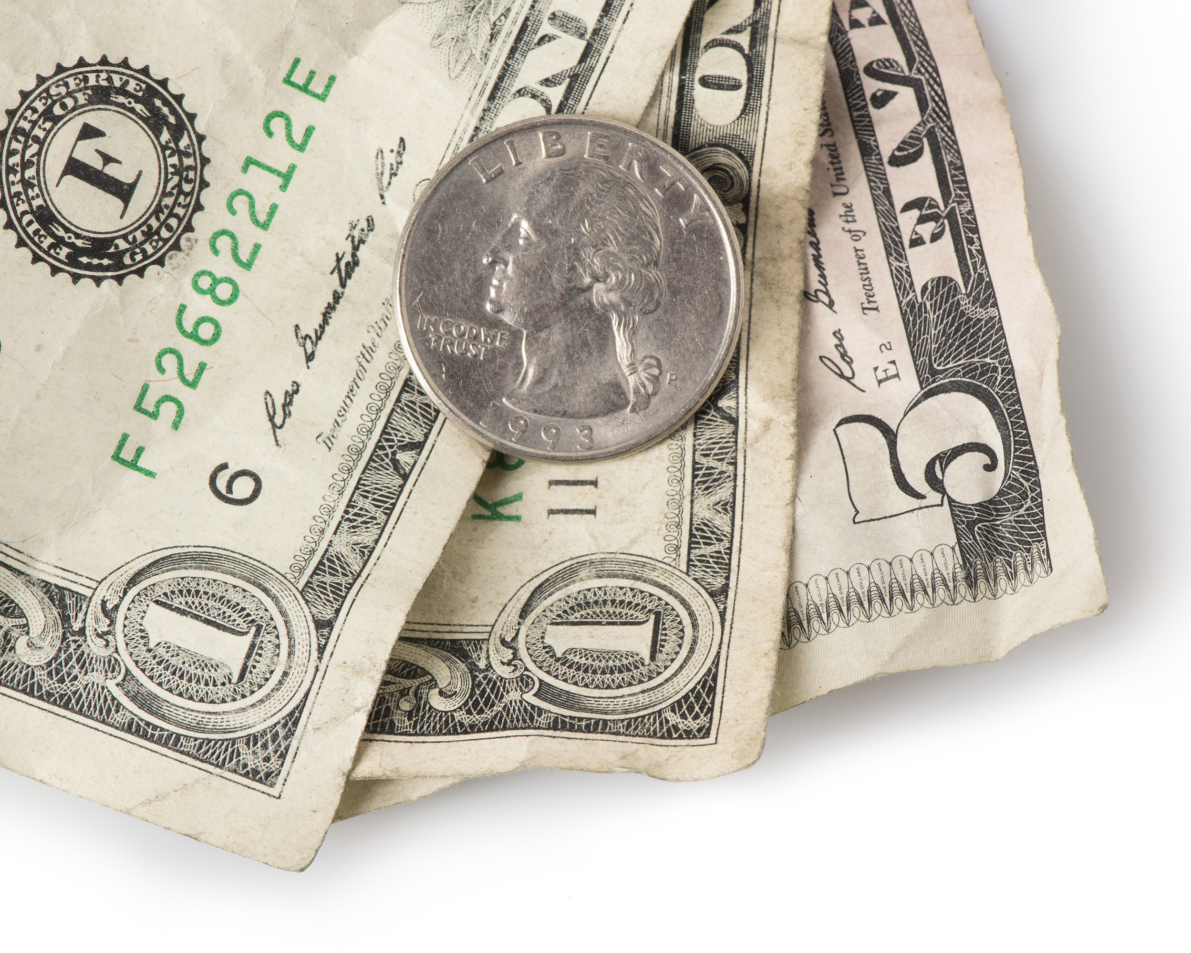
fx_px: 6259
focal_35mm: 178
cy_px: 476
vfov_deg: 8.7
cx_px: 576
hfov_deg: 10.9
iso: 160
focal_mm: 105
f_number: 16
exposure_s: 1/250
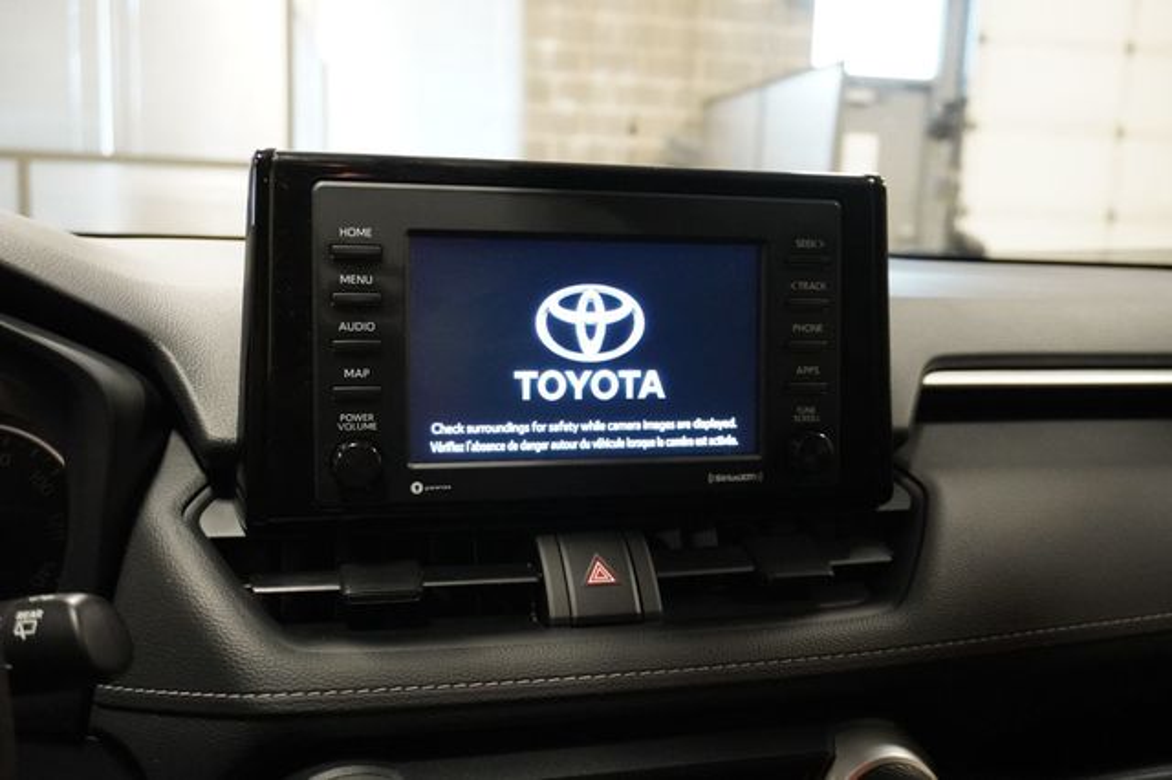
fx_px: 1074
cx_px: 586
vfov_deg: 39.9
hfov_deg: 57.2
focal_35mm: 33
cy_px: 390
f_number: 4
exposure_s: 1/60
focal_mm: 22
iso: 4000
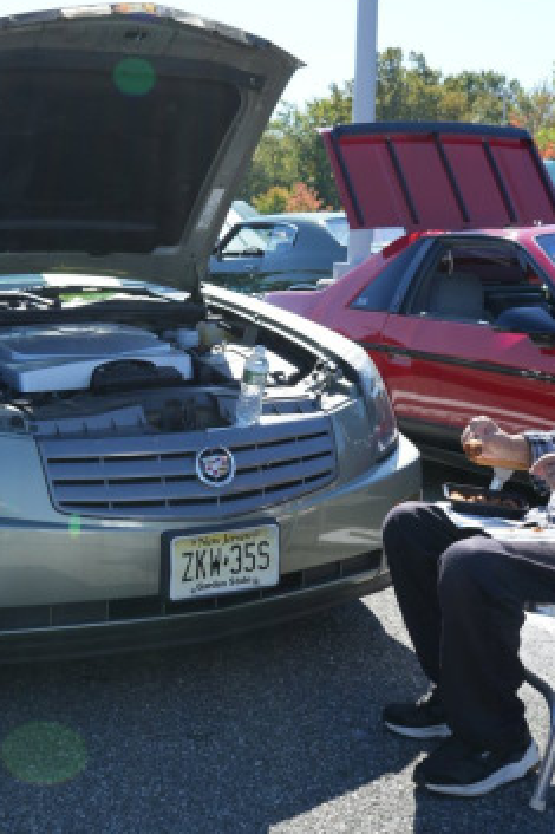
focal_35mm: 51
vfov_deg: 38.7
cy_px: 314
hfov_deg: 26.0
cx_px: 123
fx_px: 1180
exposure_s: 1/160
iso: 100
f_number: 6.3
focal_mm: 30
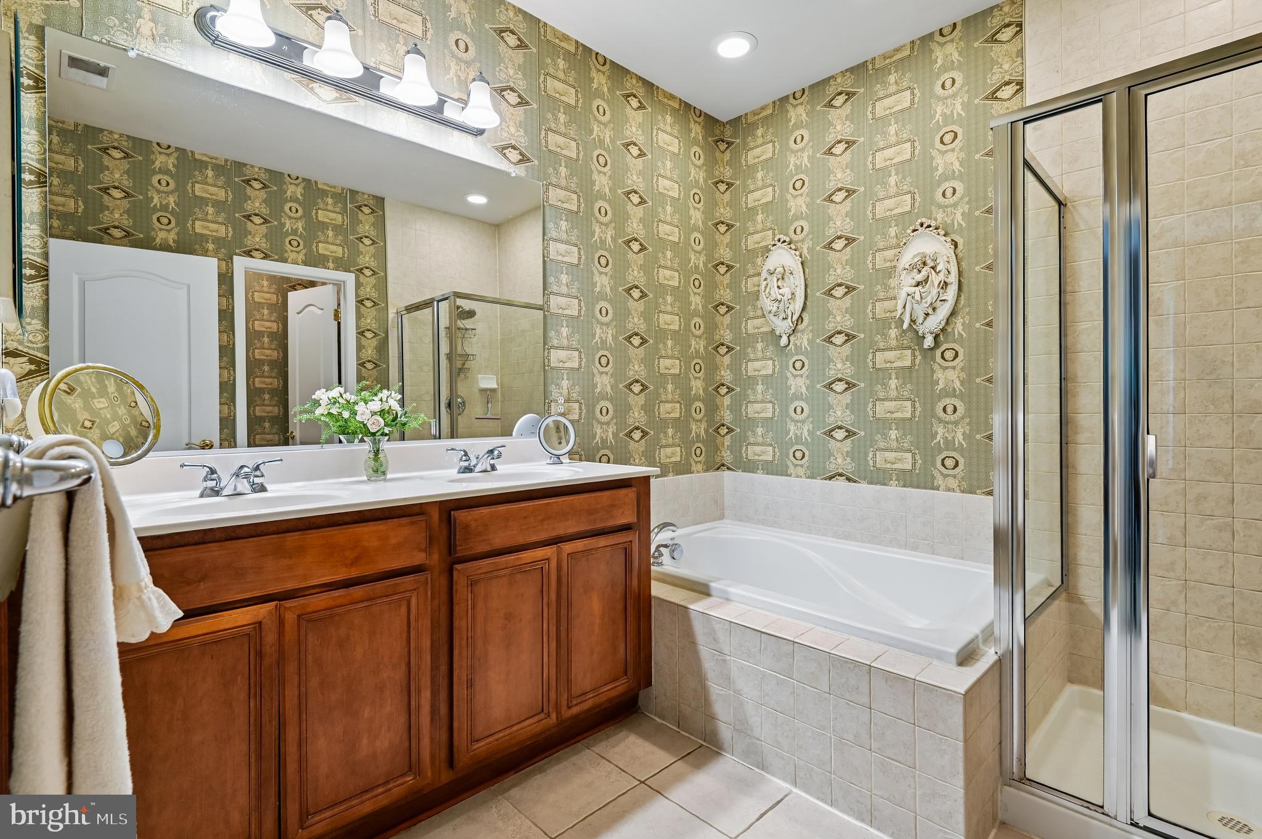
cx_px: 631
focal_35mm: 16
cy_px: 420
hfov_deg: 96.8
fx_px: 560
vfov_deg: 73.7
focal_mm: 16
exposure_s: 1/1.67
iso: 100
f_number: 8
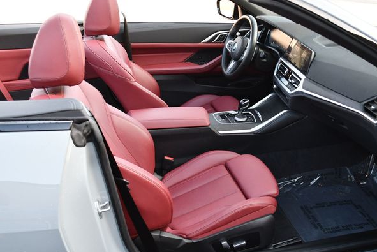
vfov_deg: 34.3
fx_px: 409
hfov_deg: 49.5
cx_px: 199
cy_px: 126
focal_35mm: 39
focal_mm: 18
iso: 450
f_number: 3.5
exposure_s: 1/250
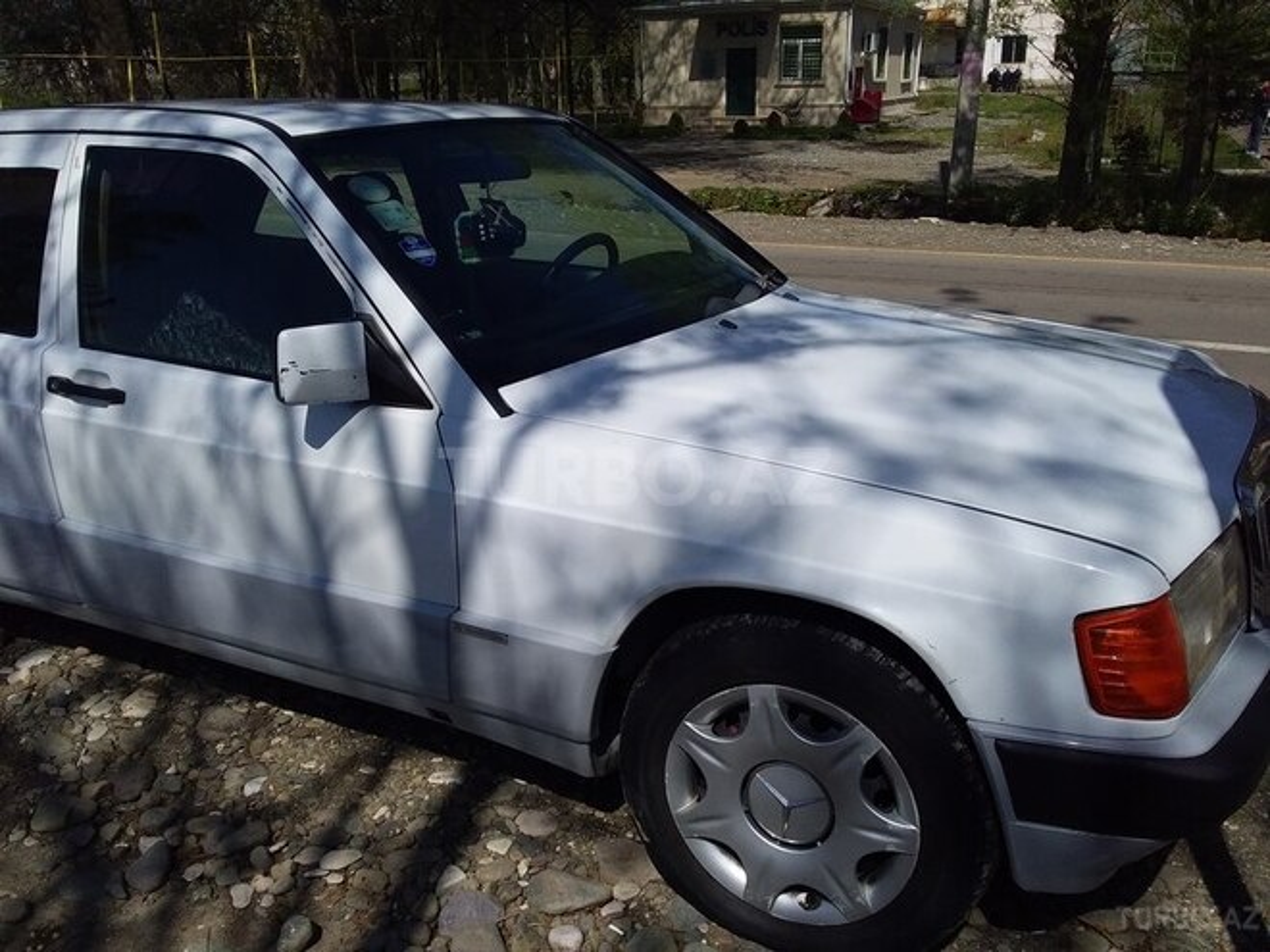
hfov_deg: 58.4
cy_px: 476
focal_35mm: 31
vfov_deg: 45.4
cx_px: 635
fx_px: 1137
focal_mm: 3.3
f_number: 2.2
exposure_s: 1/3609
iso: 40
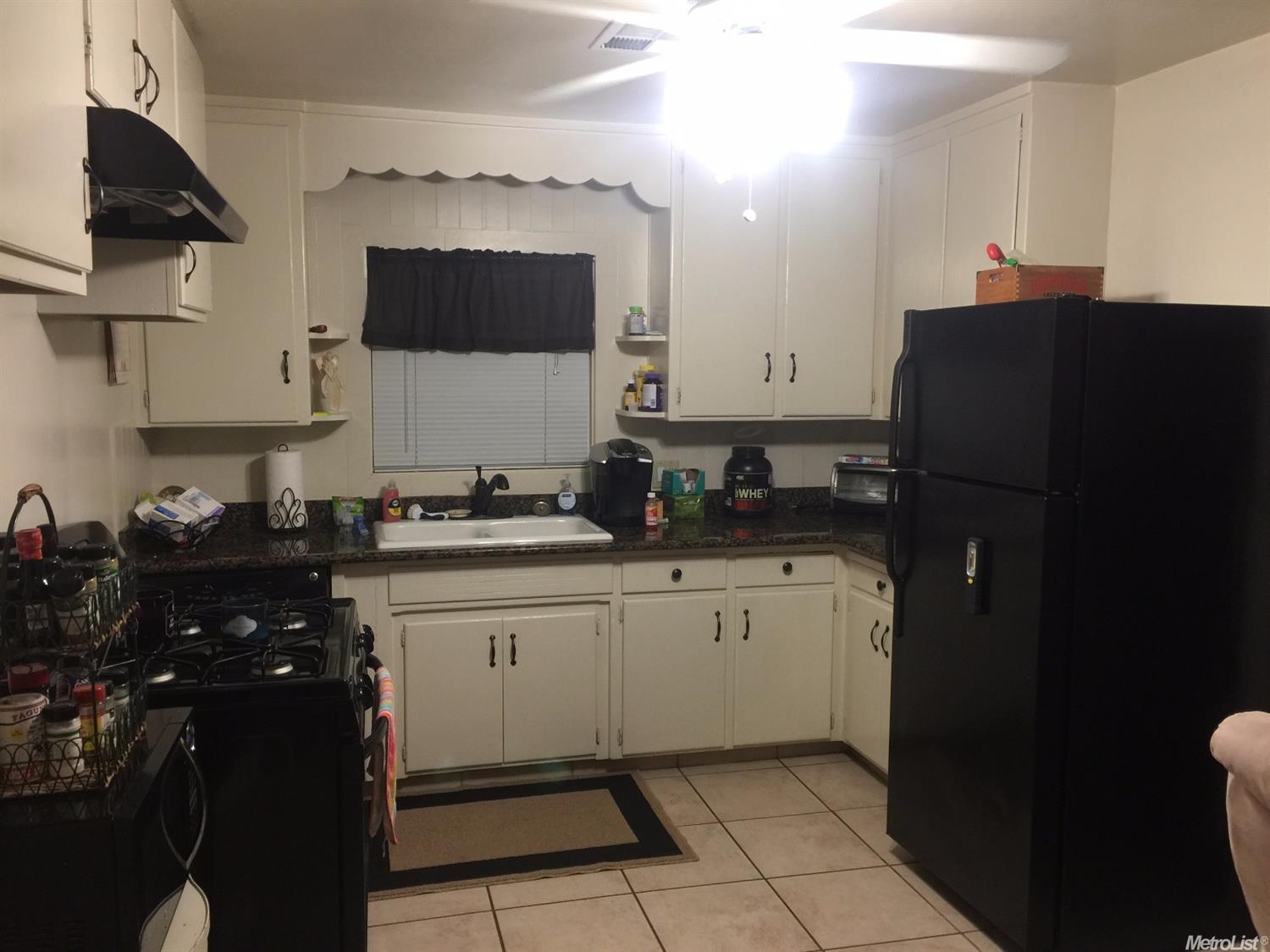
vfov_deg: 48.2
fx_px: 1064
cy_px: 476
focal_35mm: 29
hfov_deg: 61.7
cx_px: 635
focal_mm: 4.15
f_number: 2.2
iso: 64
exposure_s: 1/15
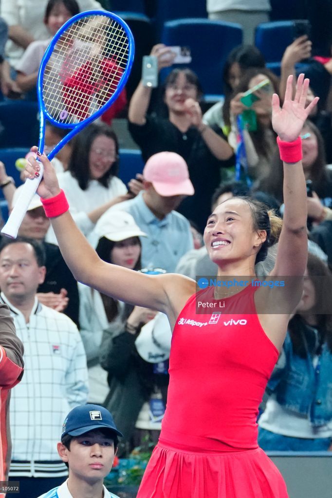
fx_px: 2339
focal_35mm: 169
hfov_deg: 8.1
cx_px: 166
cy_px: 249
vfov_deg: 12.2
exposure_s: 1/800
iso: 5000
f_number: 4.5
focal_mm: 169
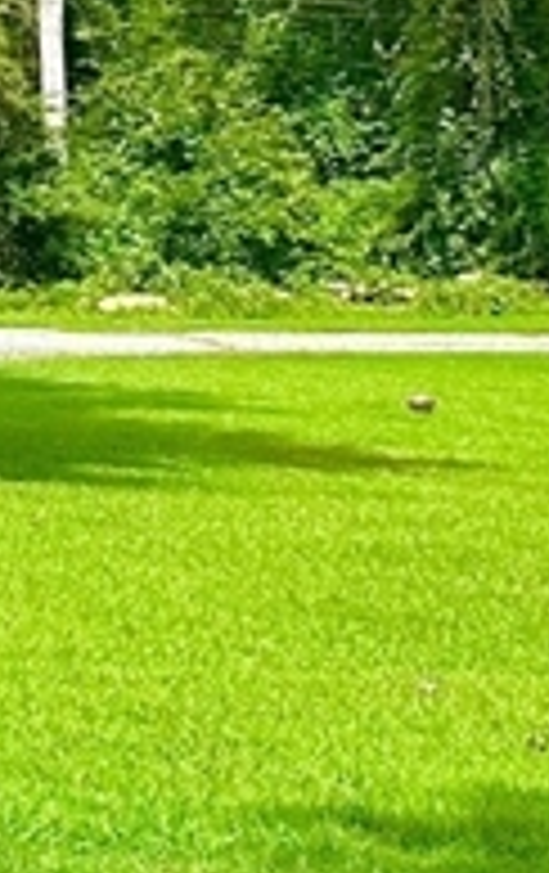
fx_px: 3194
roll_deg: +1.5
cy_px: -90
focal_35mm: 134
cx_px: -1696
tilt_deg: +1.8
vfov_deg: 15.2
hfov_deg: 7.1
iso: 80
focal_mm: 6.86
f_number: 1.78
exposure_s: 1/1880
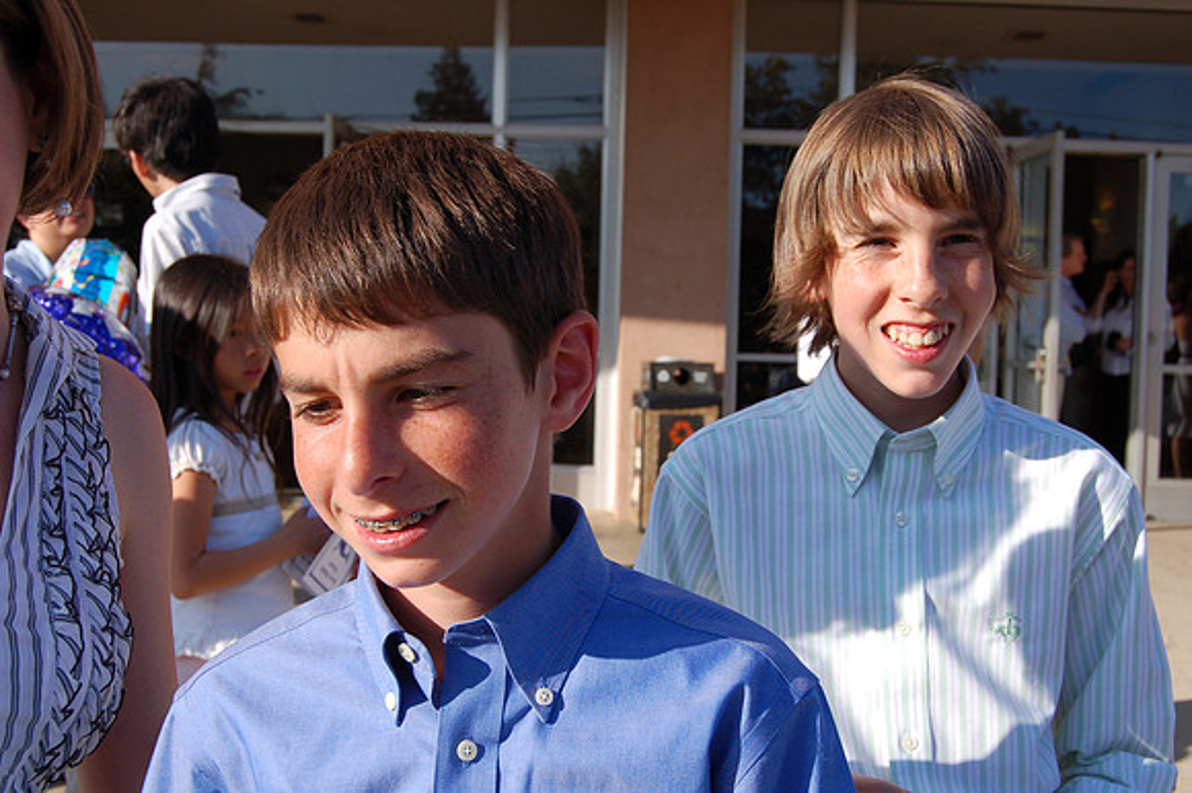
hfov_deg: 41.1
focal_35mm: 48
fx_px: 1588
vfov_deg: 28.0
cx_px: 596
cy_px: 396
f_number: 9
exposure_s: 1/320
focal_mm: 32
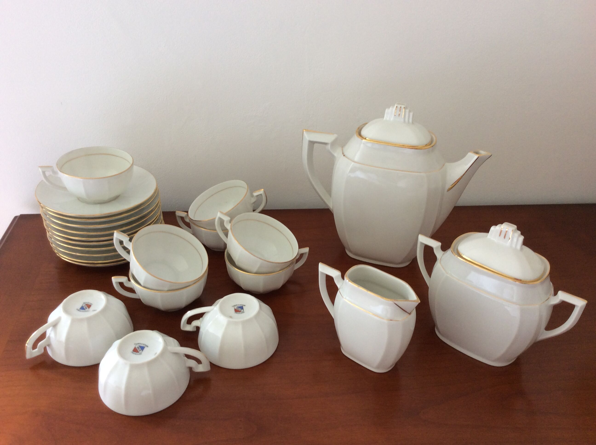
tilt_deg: -32.2
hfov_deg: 56.9
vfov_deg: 44.1
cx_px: 298
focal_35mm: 32
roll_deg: -1.2
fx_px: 550
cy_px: 222
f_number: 2.4
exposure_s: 1/24
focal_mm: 3.3
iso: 50
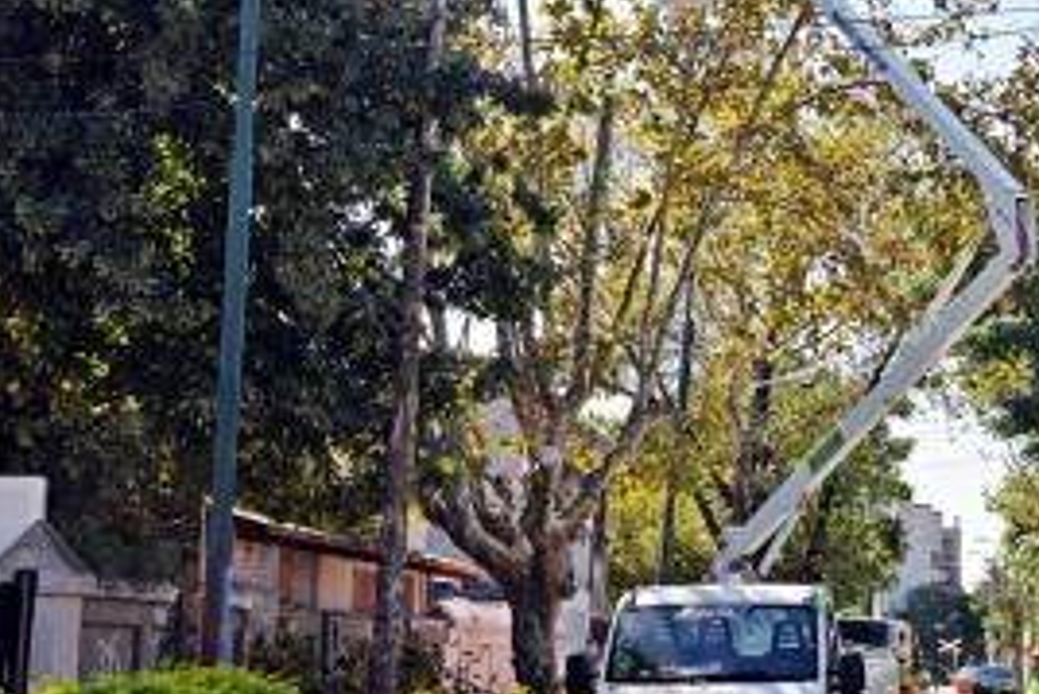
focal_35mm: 97
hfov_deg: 20.9
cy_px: 320
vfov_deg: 14.1
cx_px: 702
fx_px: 2801
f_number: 18
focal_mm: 58
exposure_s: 1/200
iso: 800
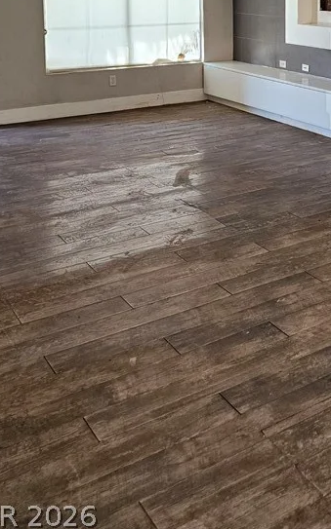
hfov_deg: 26.5
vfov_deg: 39.9
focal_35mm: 46
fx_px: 664
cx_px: 331
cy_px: 40
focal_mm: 6.3
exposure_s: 1/120
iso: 250
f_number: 1.7
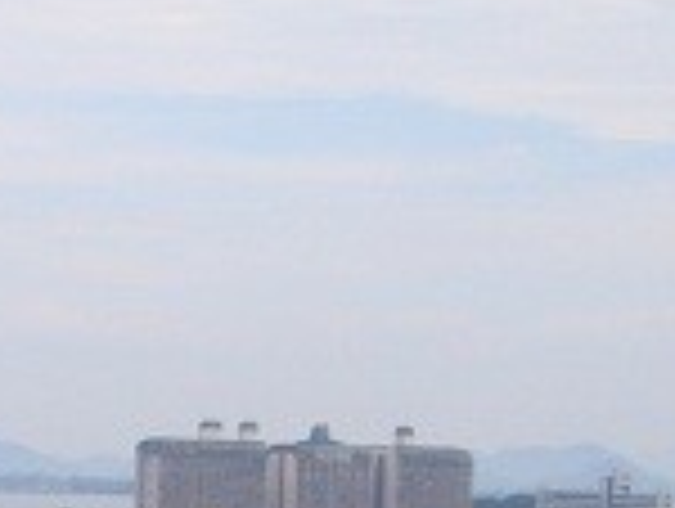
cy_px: 989
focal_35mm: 179
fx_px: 3496
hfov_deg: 10.5
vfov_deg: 8.0
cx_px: -464
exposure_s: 1/400
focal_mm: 5.8
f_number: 4.3
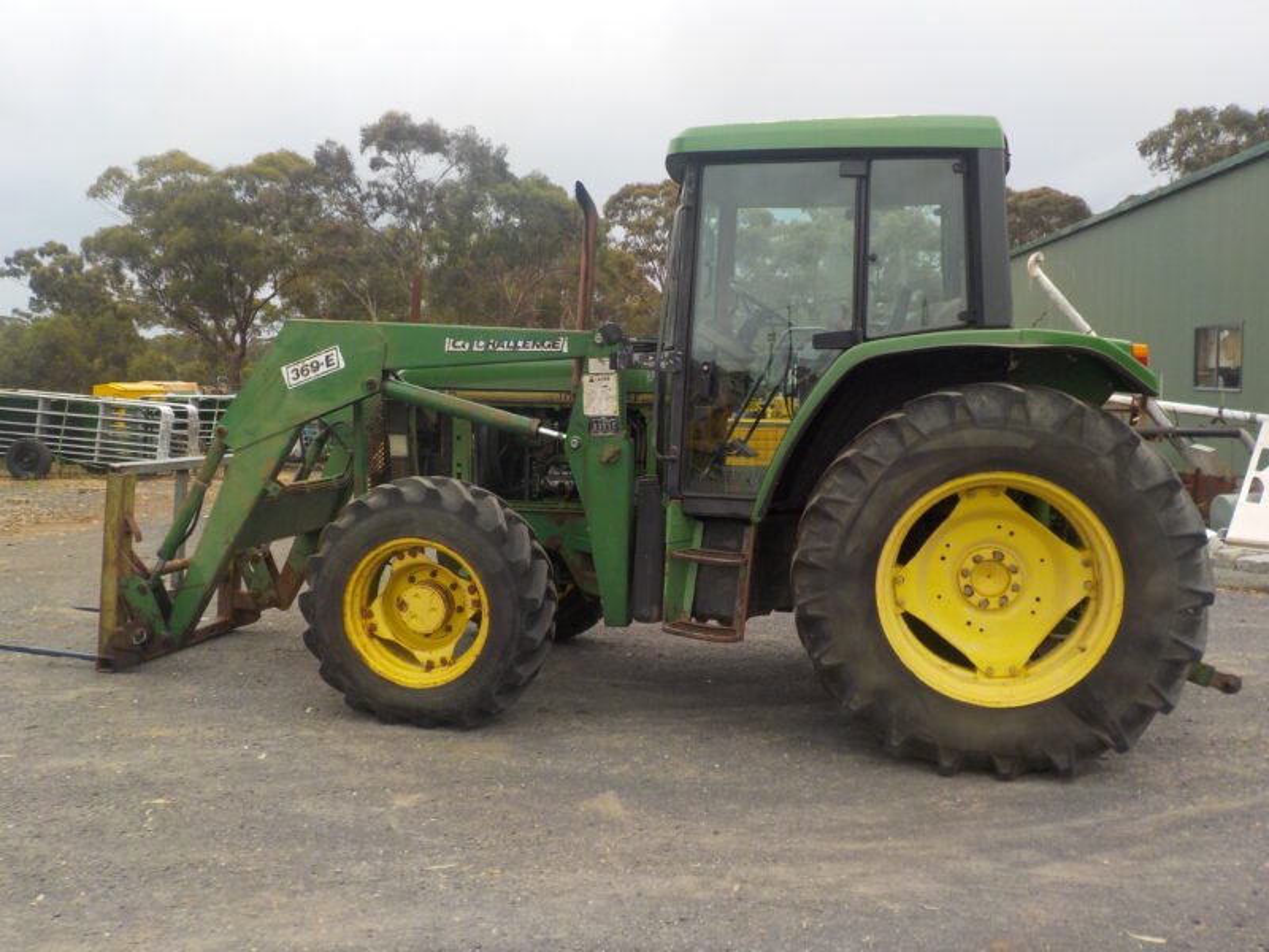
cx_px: 634
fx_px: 1100
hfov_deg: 60.0
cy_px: 476
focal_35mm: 30
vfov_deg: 46.8
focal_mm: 4.1
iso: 125
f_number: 3.3
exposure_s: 1/640
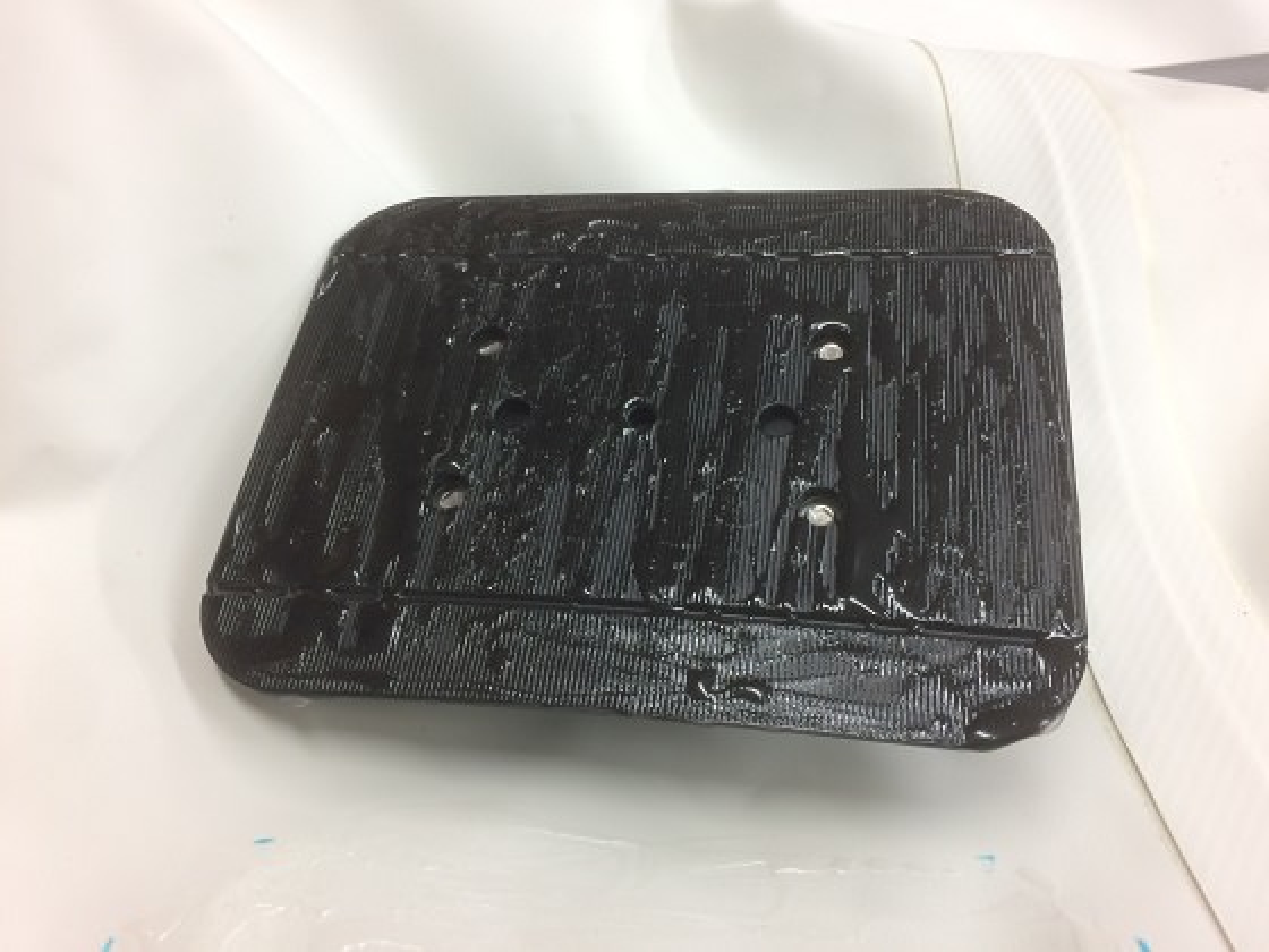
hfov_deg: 61.7
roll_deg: -7.9
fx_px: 1063
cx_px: 634
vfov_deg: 48.2
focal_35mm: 29
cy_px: 476
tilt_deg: -41.1
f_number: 2.2
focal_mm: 4.15
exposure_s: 1/30
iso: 50
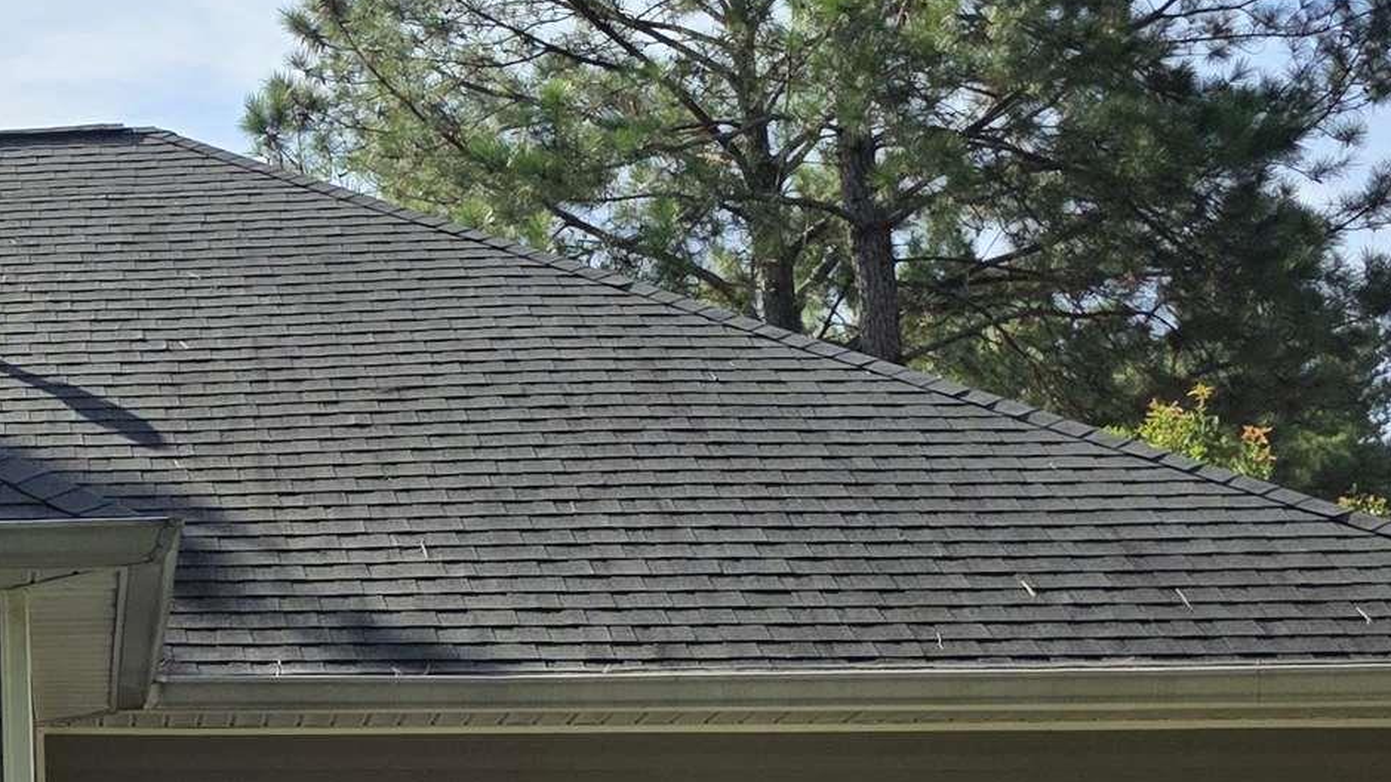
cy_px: 292
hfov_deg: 23.4
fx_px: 3024
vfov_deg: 14.7
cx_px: -335
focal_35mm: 82
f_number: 1.7
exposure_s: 1/7626
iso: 80
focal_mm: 6.3
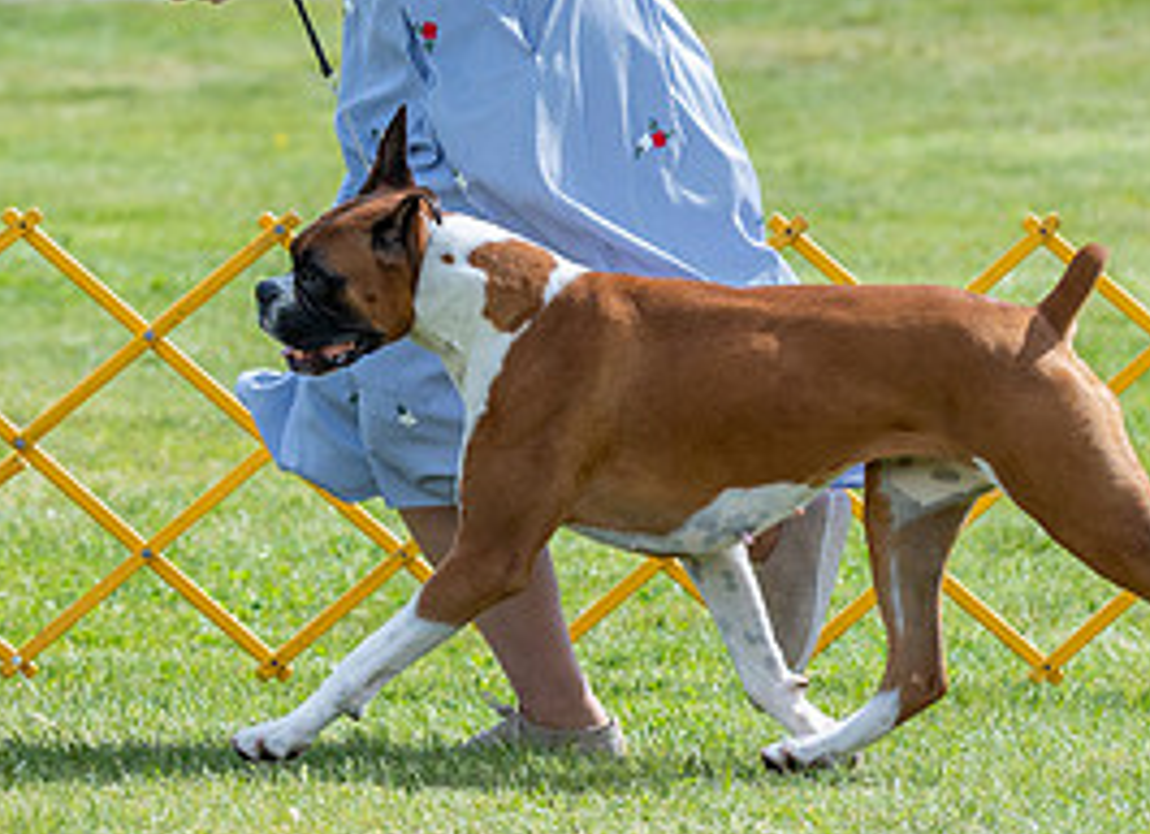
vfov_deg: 3.4
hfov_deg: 4.7
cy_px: 47
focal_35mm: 422
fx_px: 13857
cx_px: 111
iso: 400
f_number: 5
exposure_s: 1/1600
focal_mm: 154
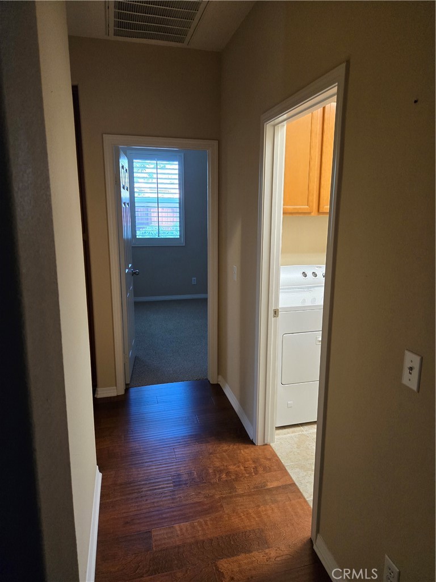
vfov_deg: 73.9
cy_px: 291
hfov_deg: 58.9
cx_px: 218
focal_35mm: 23
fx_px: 386
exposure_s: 1/120
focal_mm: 5.4
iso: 500
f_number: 1.8
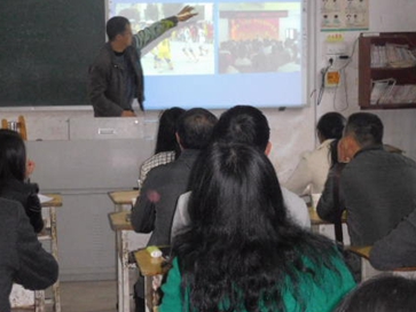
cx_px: 207
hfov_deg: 31.2
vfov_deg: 23.6
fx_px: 745
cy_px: 163
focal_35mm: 62
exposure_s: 1/60
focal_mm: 8.1
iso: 1100
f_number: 4.2
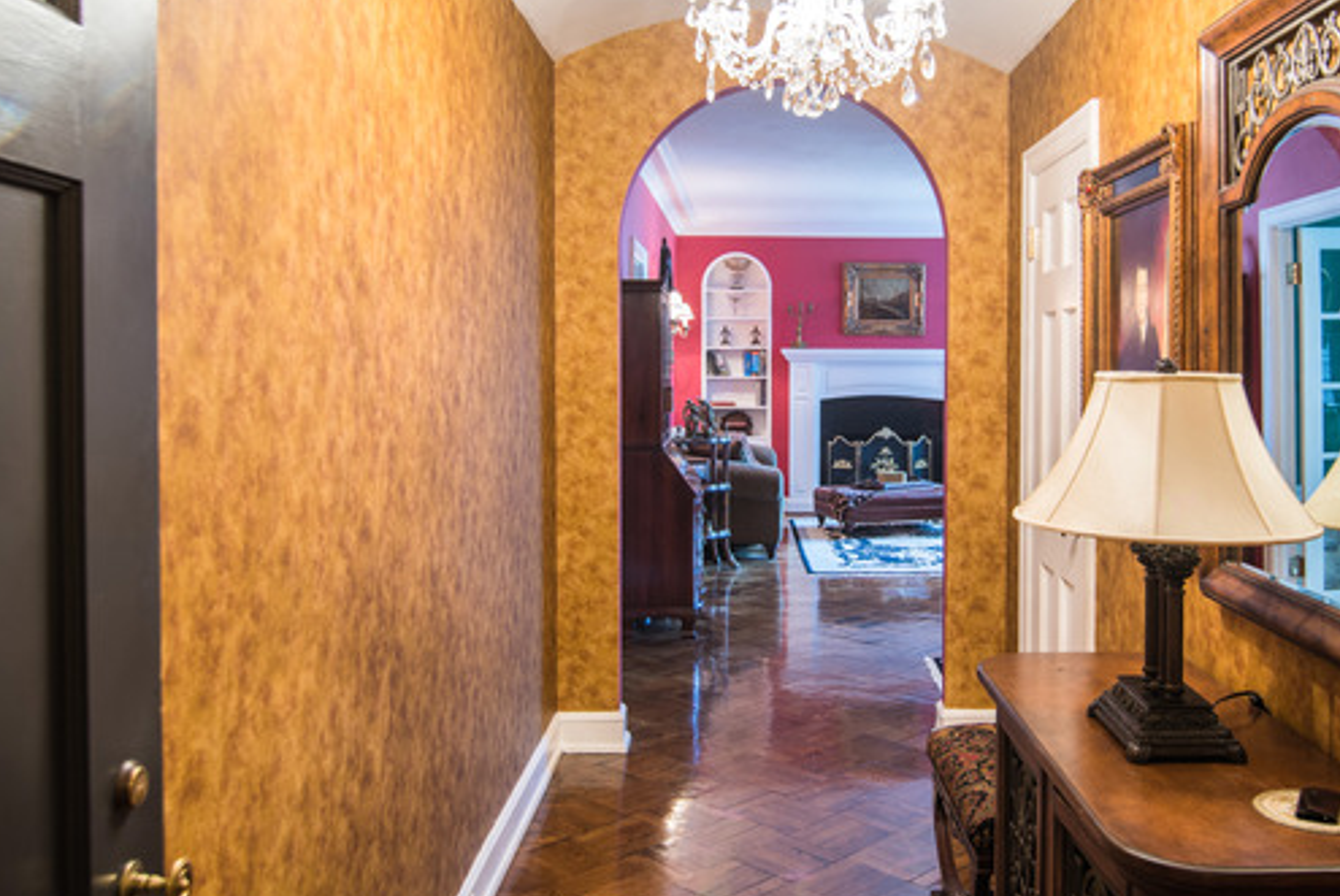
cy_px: 386
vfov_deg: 42.3
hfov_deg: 59.6
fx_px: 1155
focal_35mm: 31
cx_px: 823
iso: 100
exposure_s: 1/2.5
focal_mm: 16
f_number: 4.5
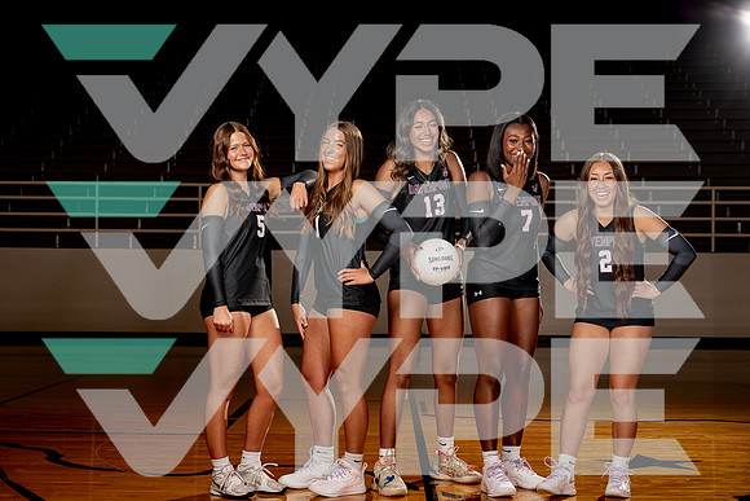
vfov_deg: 22.3
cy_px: 250
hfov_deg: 32.9
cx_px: 375
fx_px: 1271
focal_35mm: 61
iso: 100
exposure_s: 1/250
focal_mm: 61
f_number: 5.6
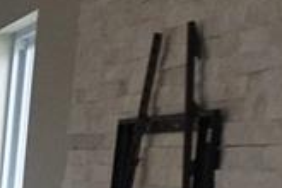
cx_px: -632
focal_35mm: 158
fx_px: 1238
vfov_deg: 8.2
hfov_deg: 9.4
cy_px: 388
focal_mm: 16
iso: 1600
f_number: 3.5
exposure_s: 1/160
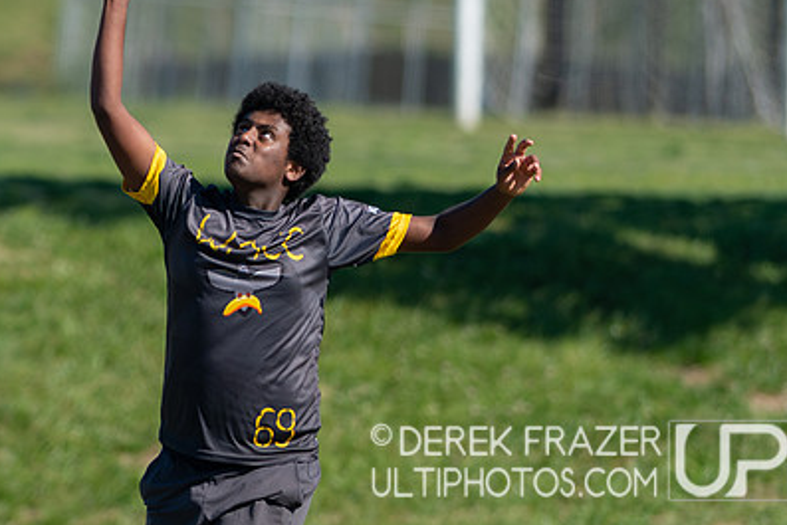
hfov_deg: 2.2
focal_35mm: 957
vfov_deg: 1.4
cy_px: 184
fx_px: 20928
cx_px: -79
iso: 200
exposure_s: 1/4000
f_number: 2.8
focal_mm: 300
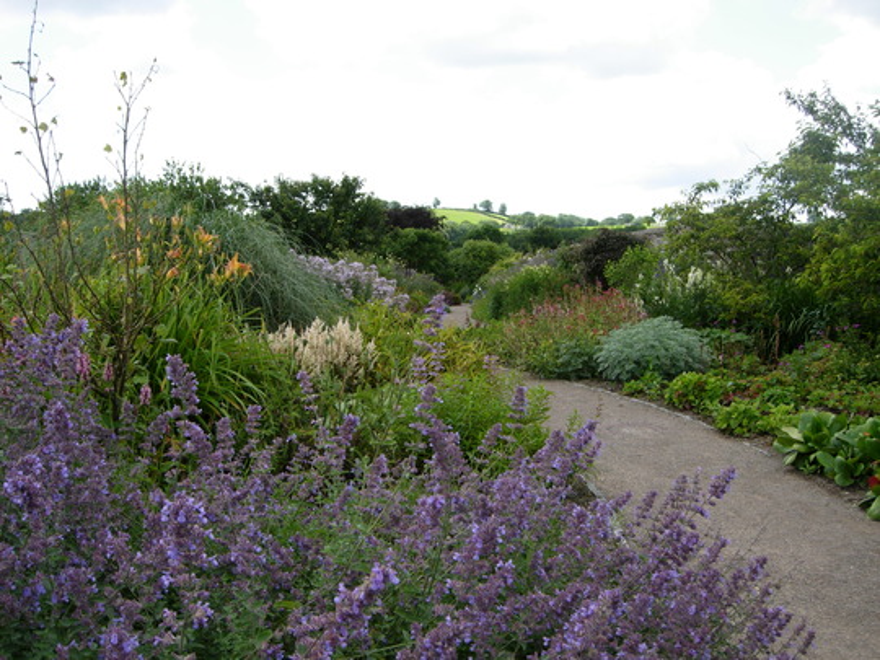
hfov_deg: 51.4
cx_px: 440
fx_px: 915
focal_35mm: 36
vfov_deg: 39.7
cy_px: 330
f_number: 4.3
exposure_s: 1/235
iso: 50
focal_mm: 7.5
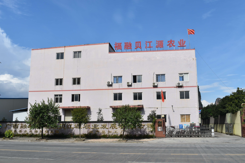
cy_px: 82
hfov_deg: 53.1
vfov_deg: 36.9
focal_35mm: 36
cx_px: 122
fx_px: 245
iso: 100
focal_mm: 24
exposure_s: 1/400
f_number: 10
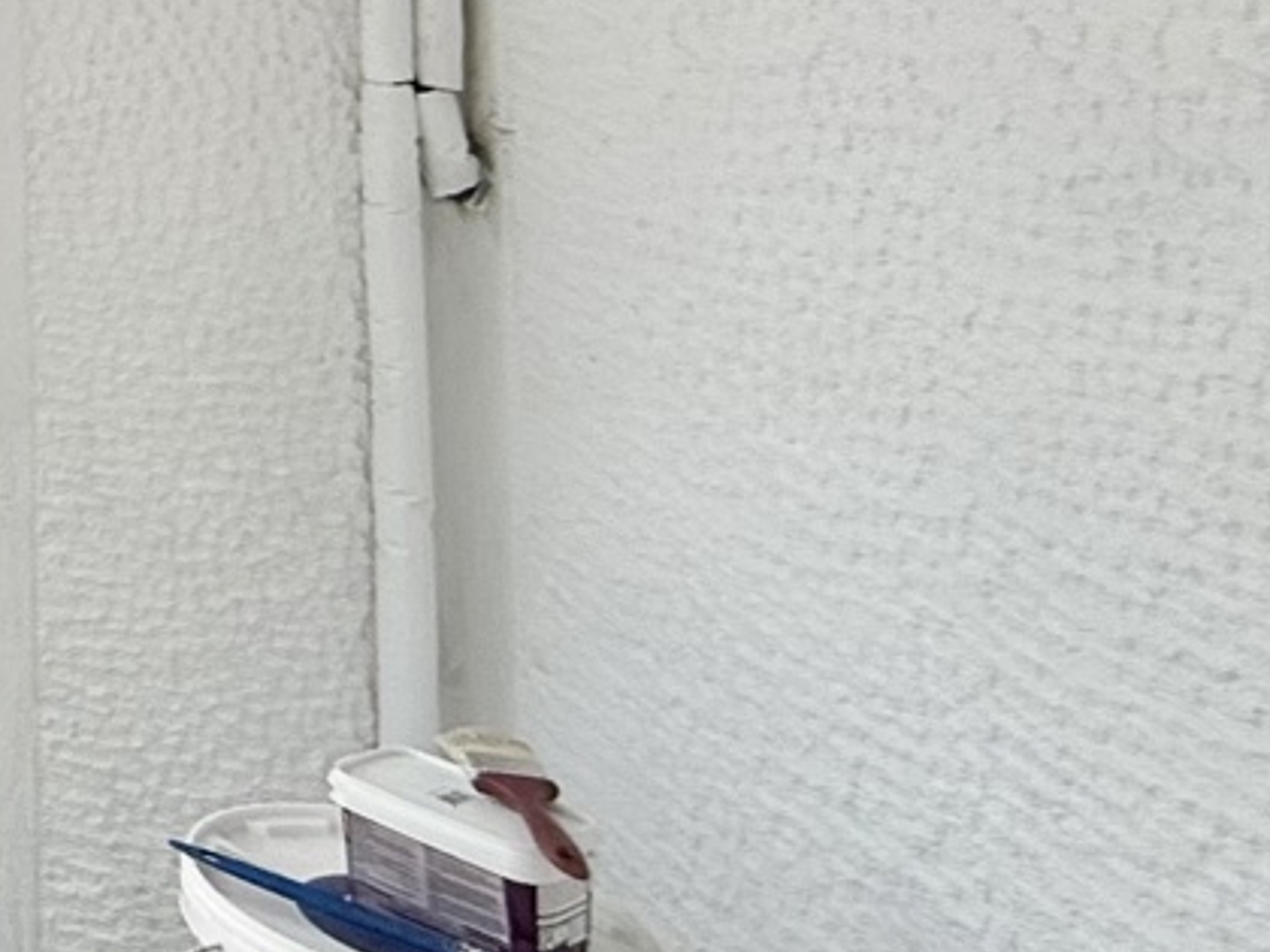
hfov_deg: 18.7
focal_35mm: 64
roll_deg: +0.6
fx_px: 2348
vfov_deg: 20.5
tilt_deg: +1.4
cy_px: -357
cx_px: -1288
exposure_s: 1/1167
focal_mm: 2.22
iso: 64
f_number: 2.2
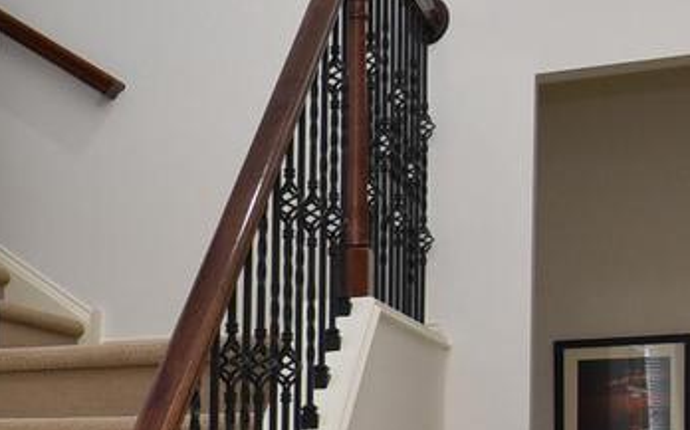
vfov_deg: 16.5
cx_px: -339
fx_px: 1428
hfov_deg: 22.4
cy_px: 505
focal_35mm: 76
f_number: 7.1
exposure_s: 1/50
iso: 800
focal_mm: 12
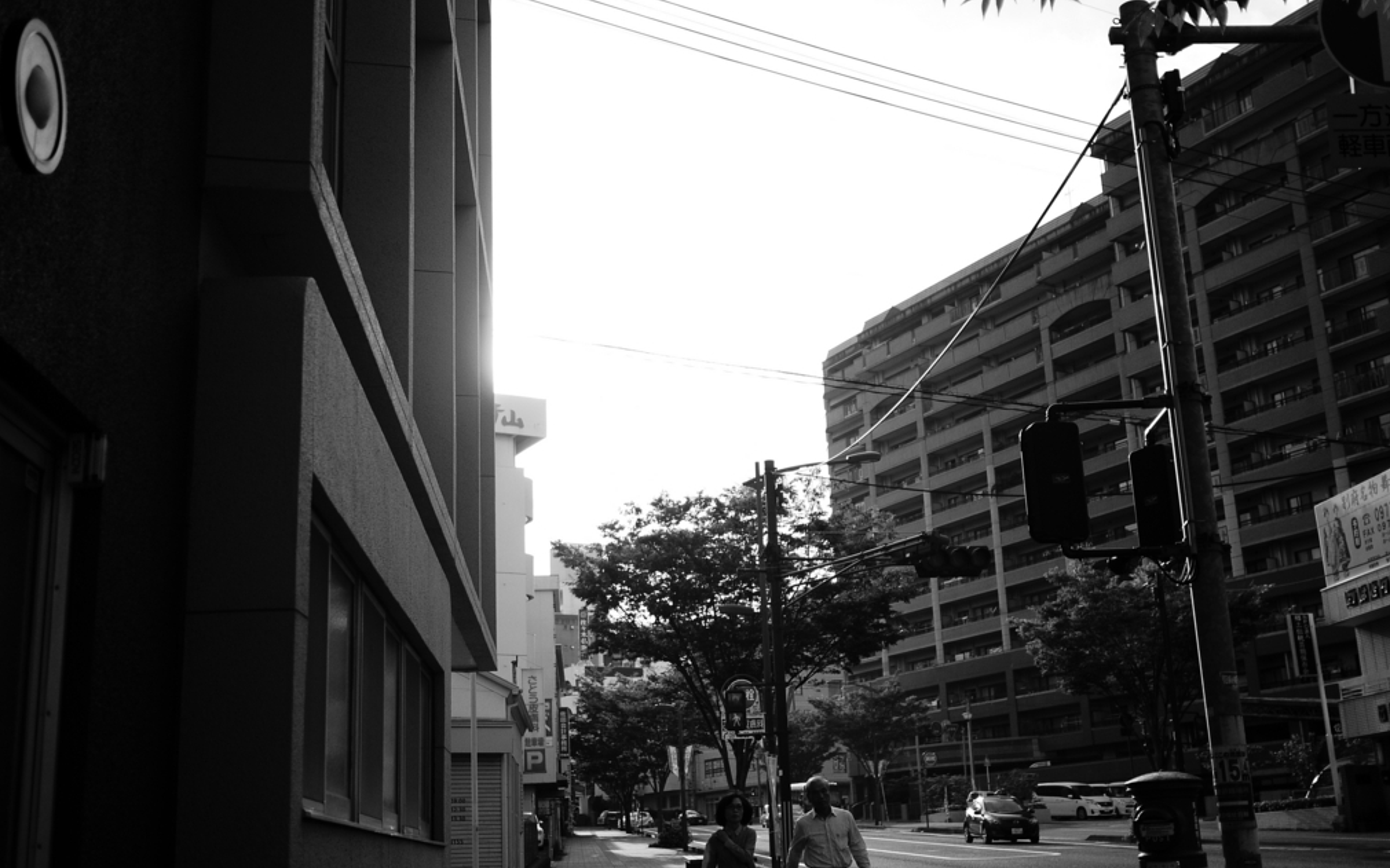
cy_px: 429
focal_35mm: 43
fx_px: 1629
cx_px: 698
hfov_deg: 46.2
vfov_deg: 29.9
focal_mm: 20
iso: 125
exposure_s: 1/4000
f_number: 1.7
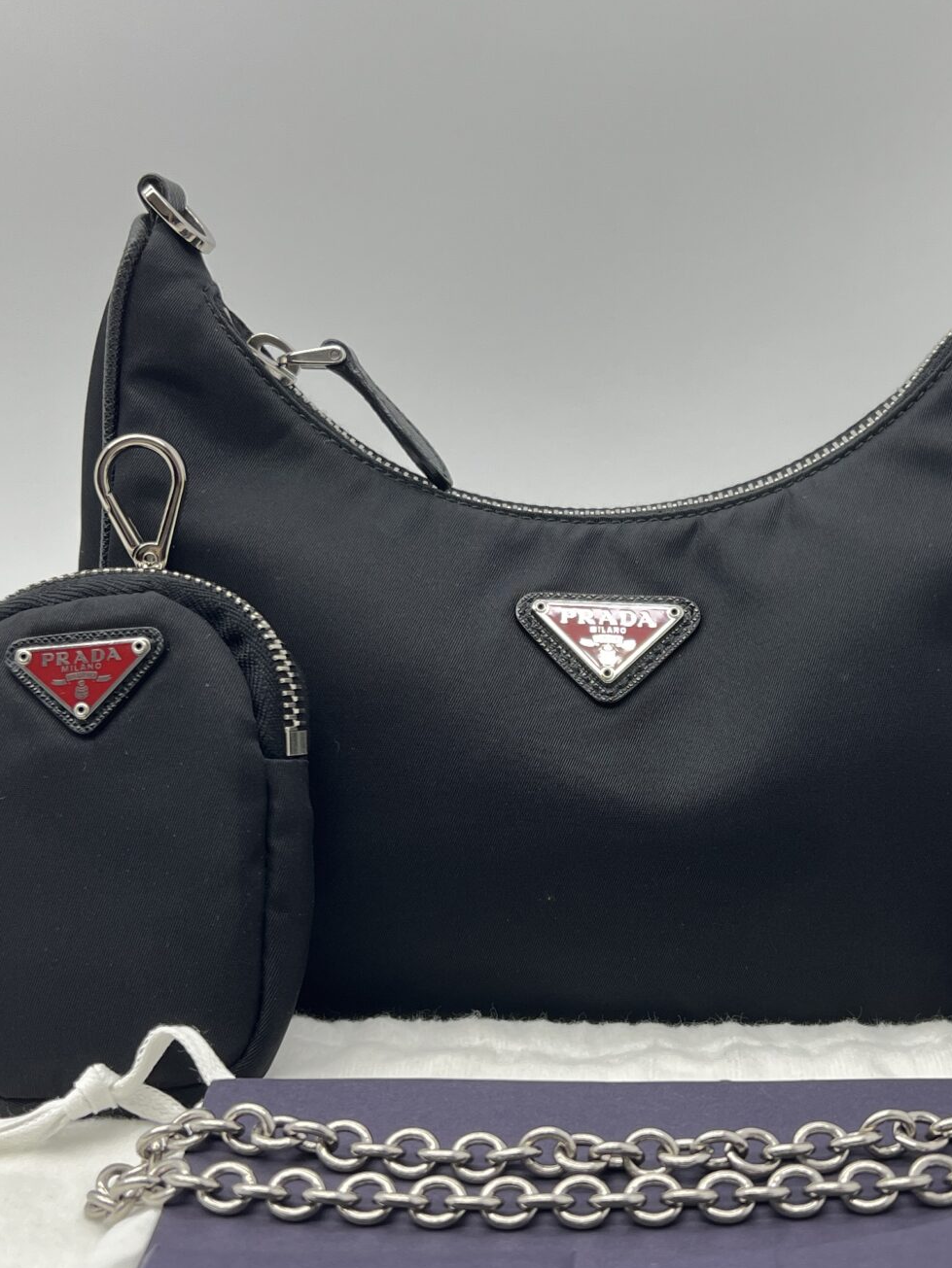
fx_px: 1870
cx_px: 605
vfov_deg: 37.5
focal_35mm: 51
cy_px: 690
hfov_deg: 28.4
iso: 64
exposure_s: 1/100
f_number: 1.5
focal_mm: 5.7
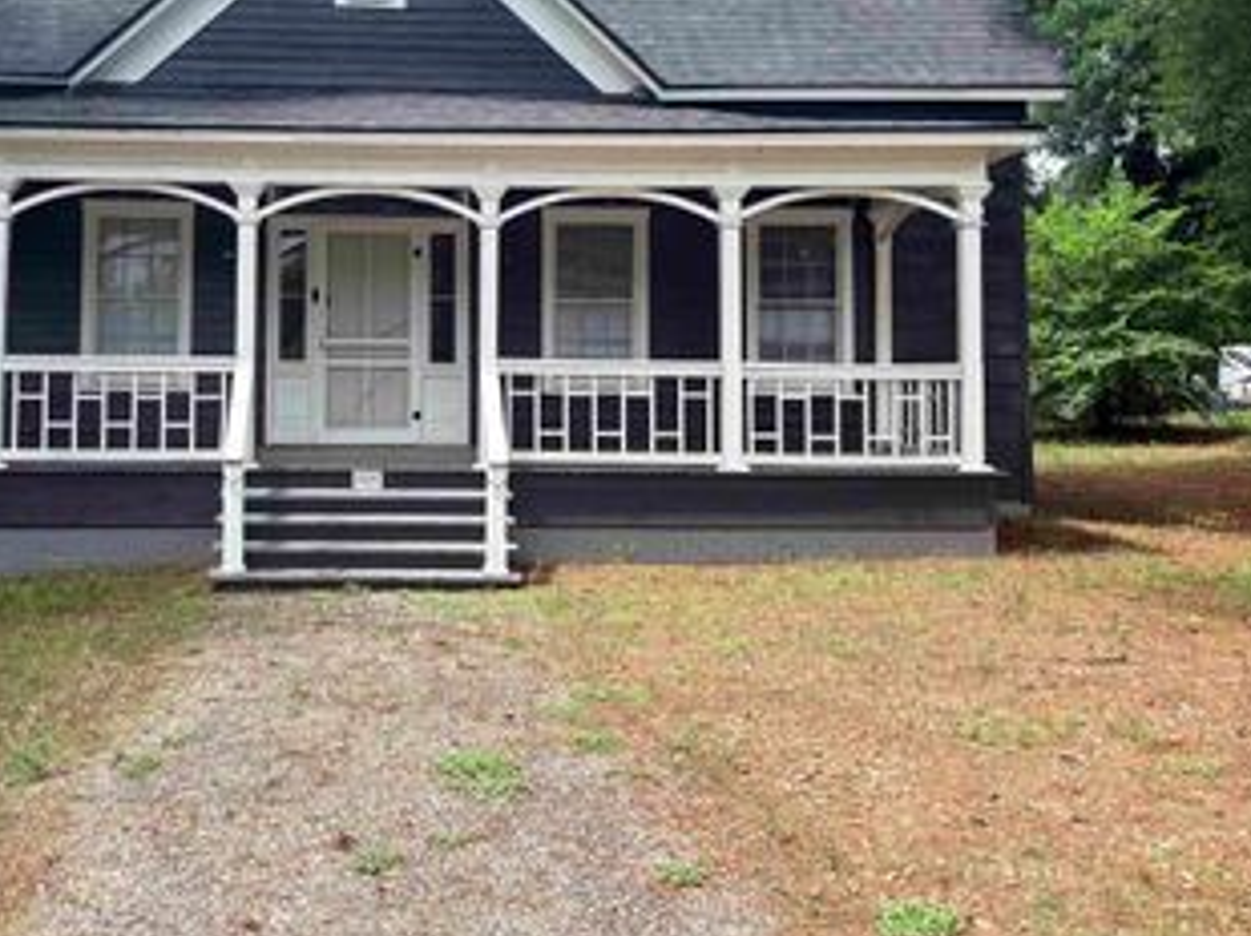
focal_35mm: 42
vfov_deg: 33.9
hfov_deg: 44.2
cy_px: 297
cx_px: 416
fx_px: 1517
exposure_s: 1/1667
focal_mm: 5.96
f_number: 1.6
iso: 64
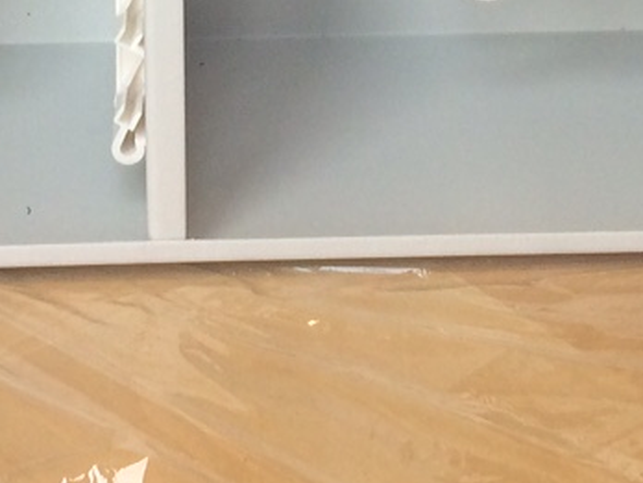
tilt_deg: -14.4
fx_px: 2526
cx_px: 296
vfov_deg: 10.1
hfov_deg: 14.5
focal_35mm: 136
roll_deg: +0.1
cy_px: -500
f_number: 2.2
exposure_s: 1/50
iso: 40
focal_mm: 4.15
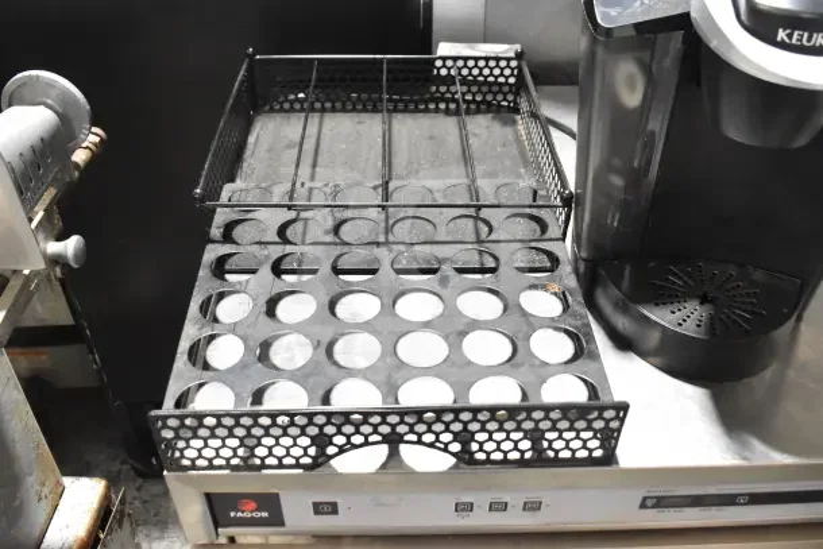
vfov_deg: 40.0
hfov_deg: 57.2
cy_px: 274
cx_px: 412
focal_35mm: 33
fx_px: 755
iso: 6400
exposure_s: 1/125
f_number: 5.6
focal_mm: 22
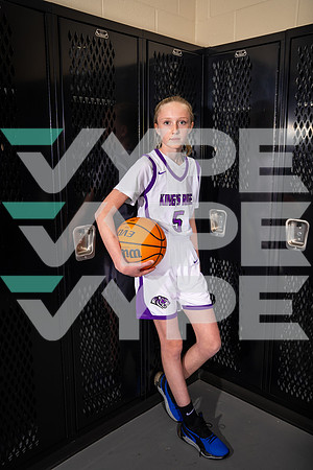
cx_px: 156
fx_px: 404
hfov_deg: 42.3
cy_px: 235
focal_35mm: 31
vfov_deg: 60.3
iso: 100
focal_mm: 31
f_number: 8
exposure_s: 1/125
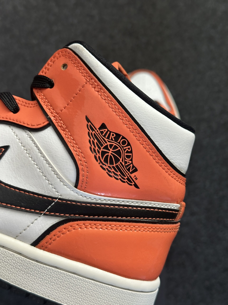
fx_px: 422
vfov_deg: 39.7
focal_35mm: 48
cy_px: 152
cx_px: 114
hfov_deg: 30.3
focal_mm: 6.86
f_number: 1.78
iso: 250
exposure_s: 1/50
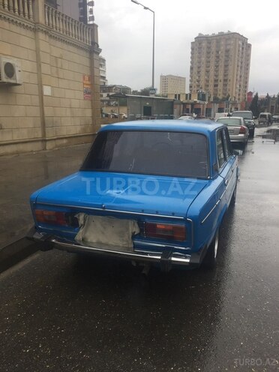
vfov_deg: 61.7
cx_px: 140
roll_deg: -0.7
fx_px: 312
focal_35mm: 29
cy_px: 186
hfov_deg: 48.2
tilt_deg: -13.1
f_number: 2.2
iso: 32
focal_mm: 4.15
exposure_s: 1/201
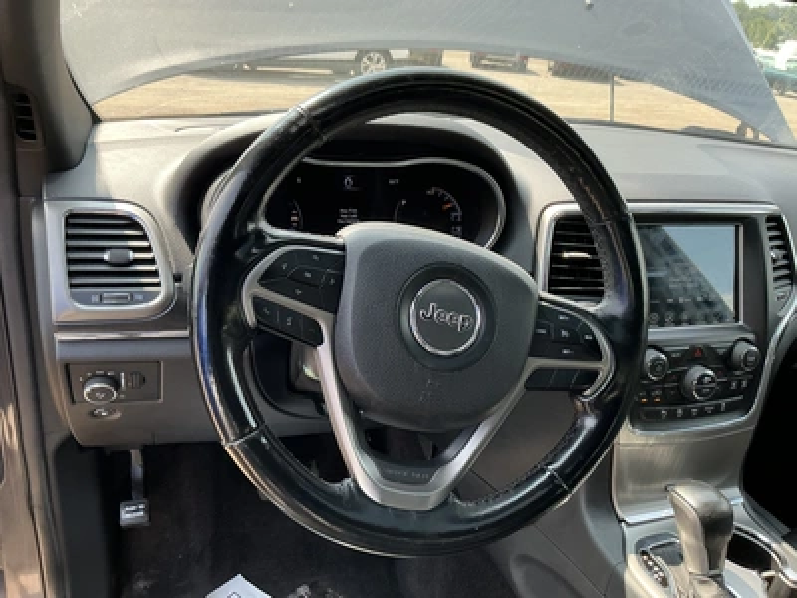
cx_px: 398
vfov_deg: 49.7
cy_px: 299
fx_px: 645
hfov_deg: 63.4
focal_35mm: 28
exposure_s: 1/172
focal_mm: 3
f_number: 1.8
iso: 32
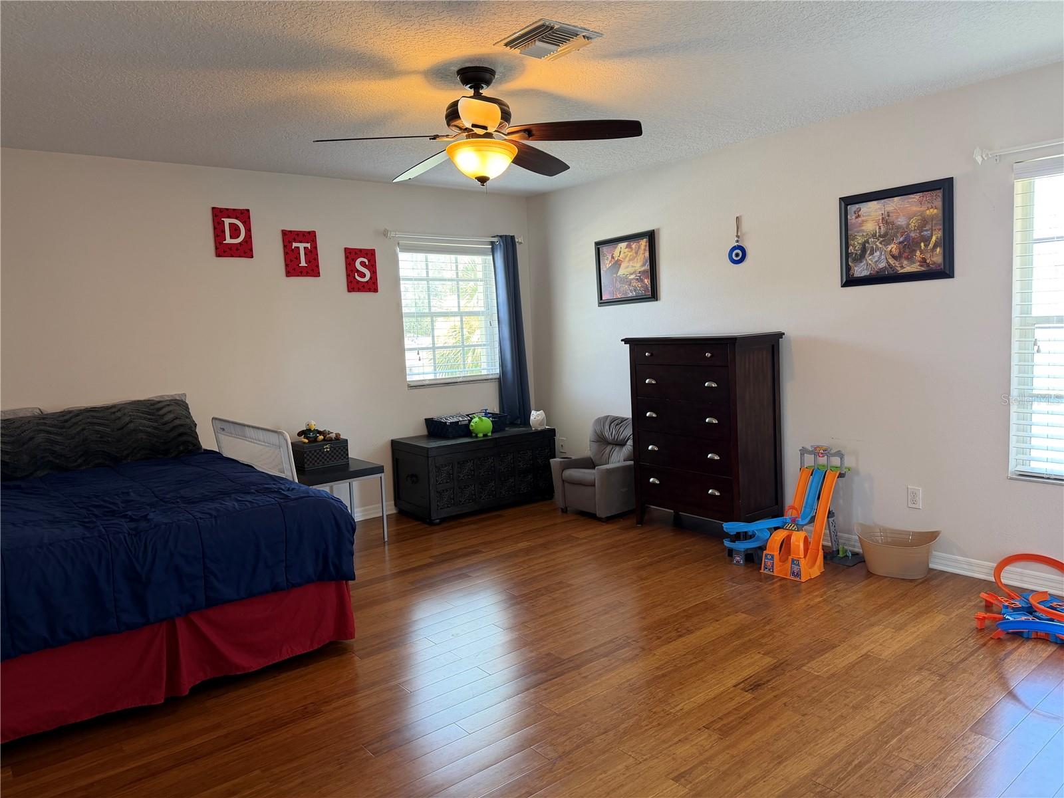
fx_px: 738
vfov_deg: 56.8
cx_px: 532
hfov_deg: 71.6
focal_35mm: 24
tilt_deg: -5.6
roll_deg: +2.5
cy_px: 399
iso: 160
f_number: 1.78
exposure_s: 1/60
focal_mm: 6.76
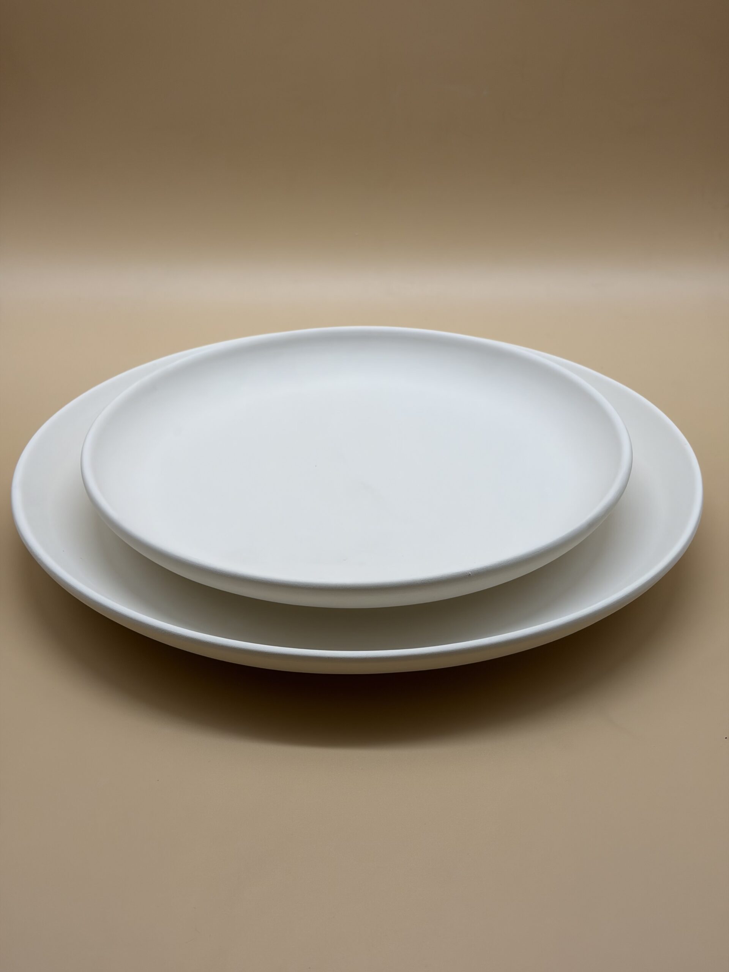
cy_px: 486
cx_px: 364
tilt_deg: -29.0
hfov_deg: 28.0
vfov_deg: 36.8
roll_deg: -0.2
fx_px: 1460
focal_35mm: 52
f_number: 1.6
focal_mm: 5.96
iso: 32
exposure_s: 1/192
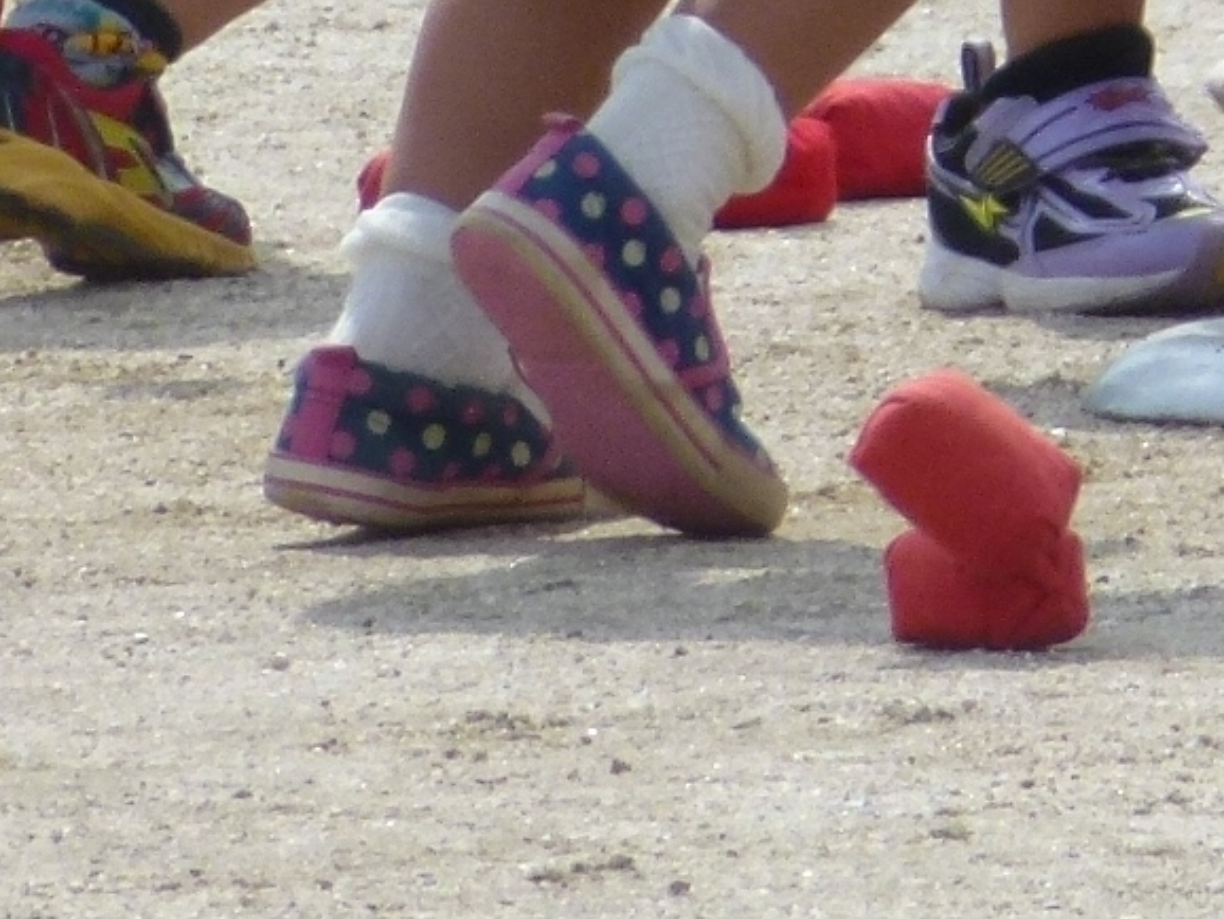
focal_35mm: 1700
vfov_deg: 0.9
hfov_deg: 1.2
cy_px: -707
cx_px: 1313
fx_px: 60136
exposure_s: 1/500
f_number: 5.9
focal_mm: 68.8
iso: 125
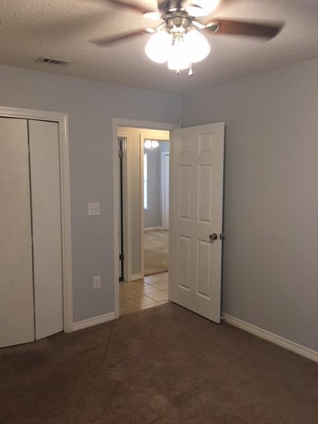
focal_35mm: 29
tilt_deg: -5.1
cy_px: 212
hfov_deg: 48.2
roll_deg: +0.8
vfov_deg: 61.7
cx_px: 159
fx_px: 355
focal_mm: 4.15
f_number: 2.2
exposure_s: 1/30
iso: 100
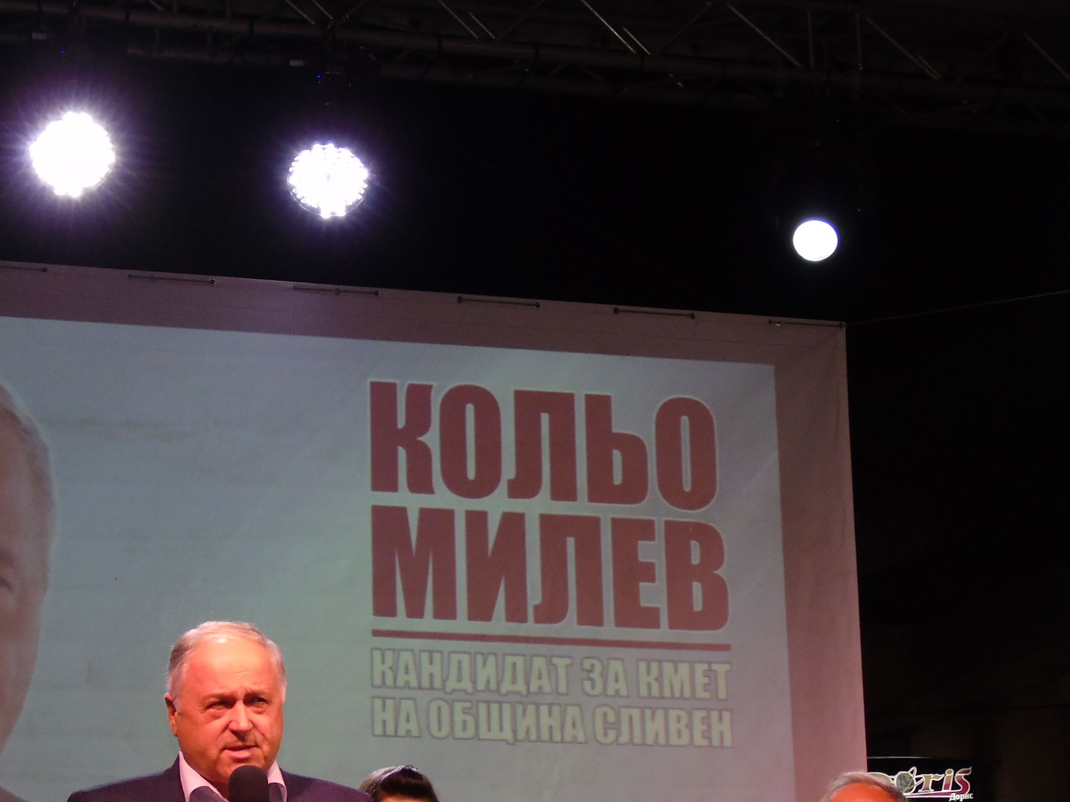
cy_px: 587
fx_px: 2999
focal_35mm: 97
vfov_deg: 15.2
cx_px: 353
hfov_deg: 20.2
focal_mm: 11
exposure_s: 1/60
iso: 200
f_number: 4.5
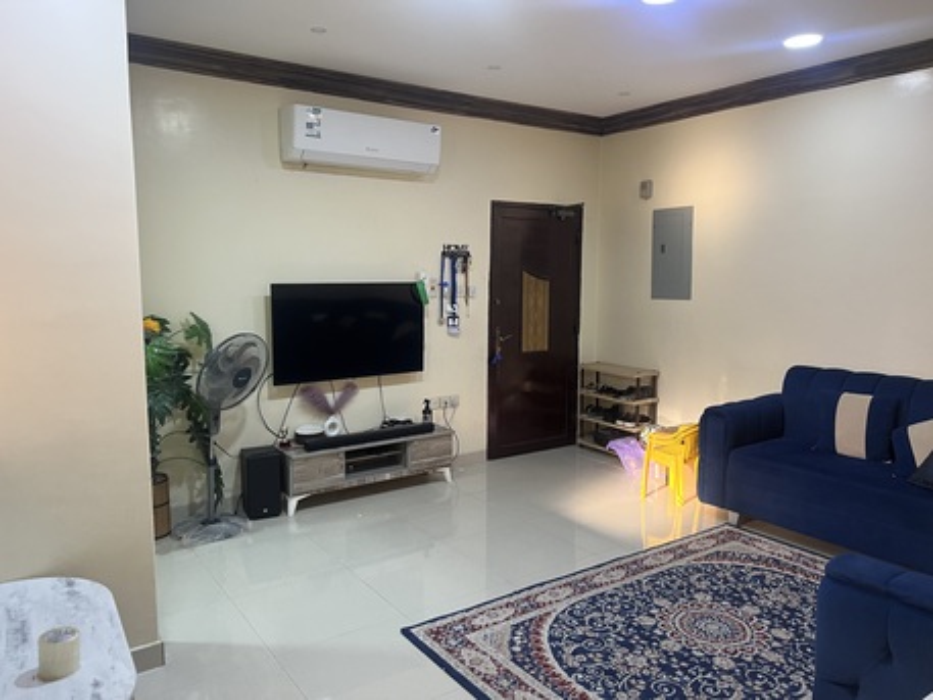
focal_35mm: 26
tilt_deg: -7.7
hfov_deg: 67.3
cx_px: 466
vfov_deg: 53.1
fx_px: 701
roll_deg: +0.4
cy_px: 350
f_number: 1.5
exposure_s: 1/60
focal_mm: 5.7
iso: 125
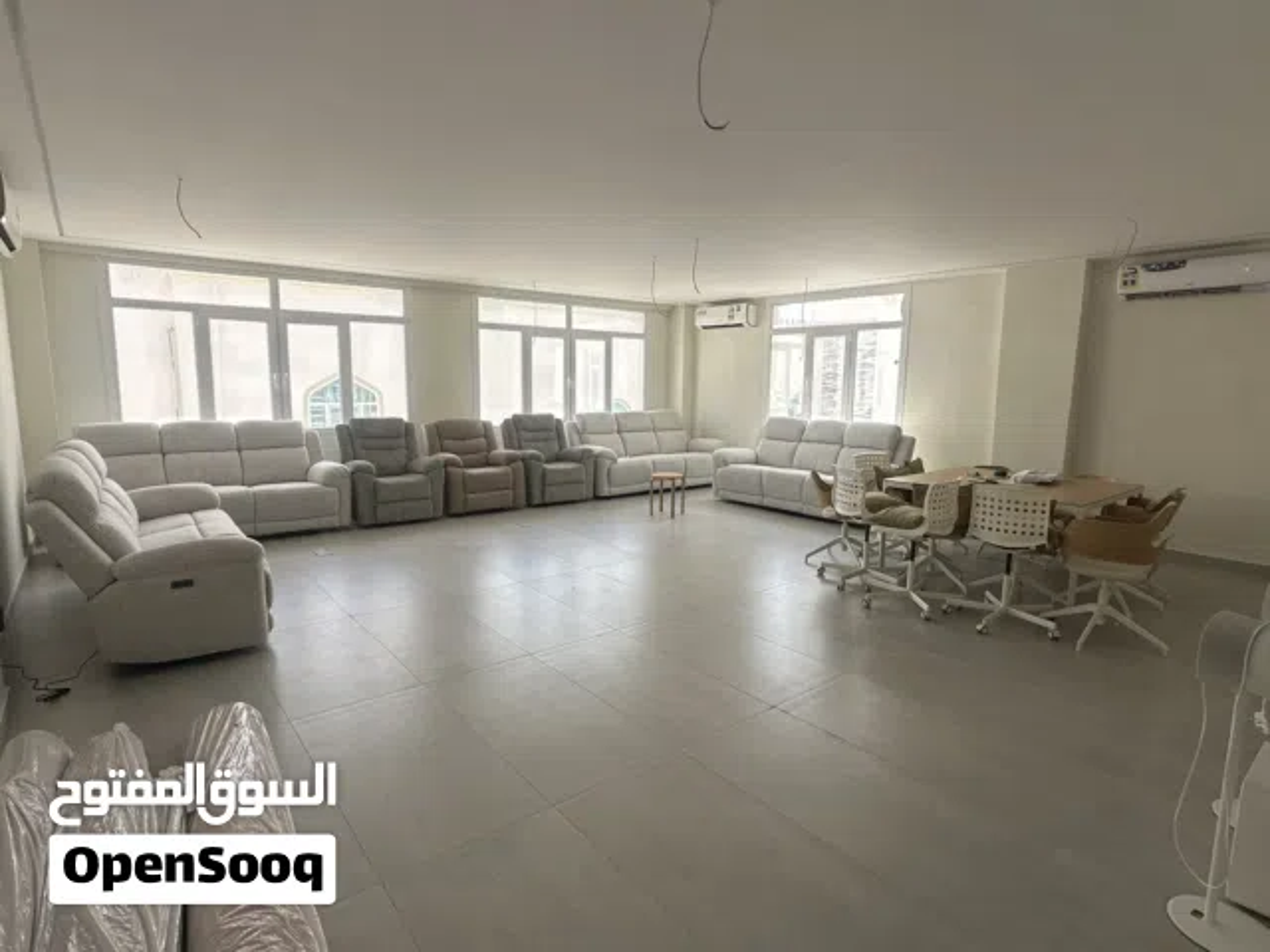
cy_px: 476
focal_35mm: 14
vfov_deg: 85.7
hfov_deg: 102.1
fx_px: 514
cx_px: 635
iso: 40
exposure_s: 1/99
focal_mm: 2.22
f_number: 2.2
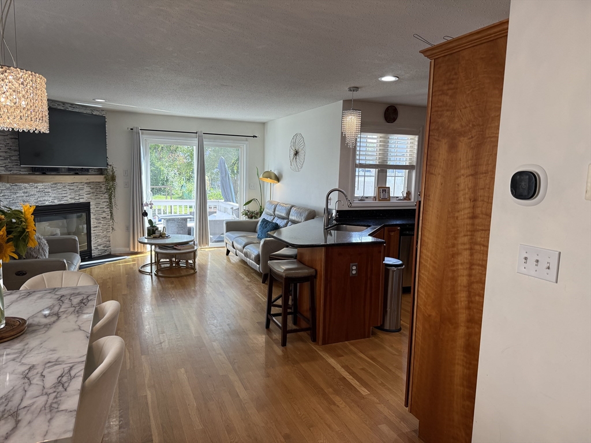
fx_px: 410
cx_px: 296
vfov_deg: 56.8
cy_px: 222
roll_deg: -1.8
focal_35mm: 24
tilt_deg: -6.6
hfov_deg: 71.6
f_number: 1.78
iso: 125
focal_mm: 6.76
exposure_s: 1/240
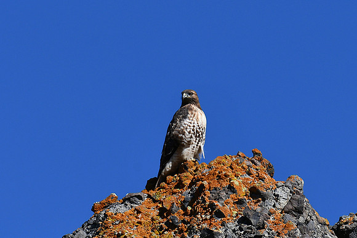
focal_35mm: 450
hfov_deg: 4.6
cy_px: 119
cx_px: 178
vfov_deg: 3.1
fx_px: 4463
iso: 110
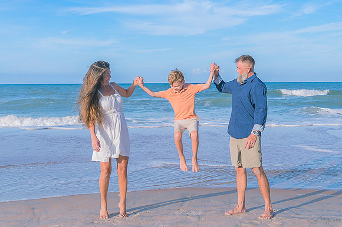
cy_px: 80
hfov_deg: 38.9
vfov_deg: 26.3
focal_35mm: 51
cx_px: 191
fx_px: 484
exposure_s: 1/200
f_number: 4
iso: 100
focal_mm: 34
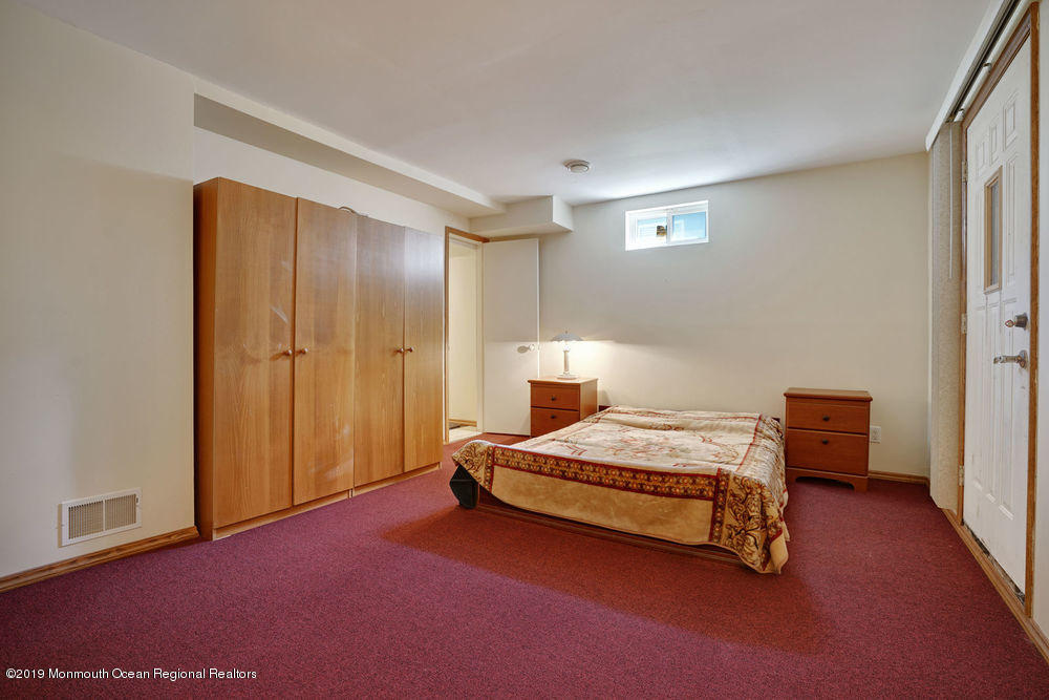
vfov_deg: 73.8
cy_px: 350
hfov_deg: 96.7
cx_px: 524
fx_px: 466
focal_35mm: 16
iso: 200
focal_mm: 16
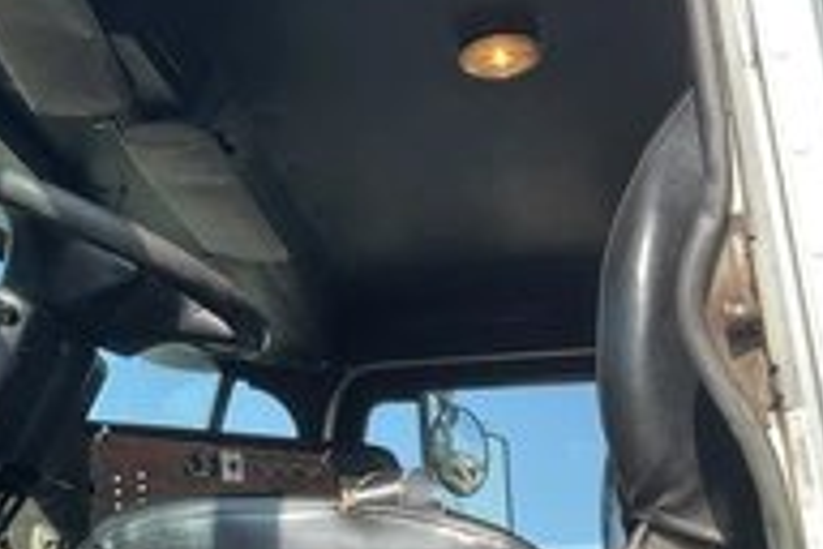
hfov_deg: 31.6
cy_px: 107
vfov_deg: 21.3
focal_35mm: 63
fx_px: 1440
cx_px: 253
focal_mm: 3
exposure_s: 1/586
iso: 25
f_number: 1.8
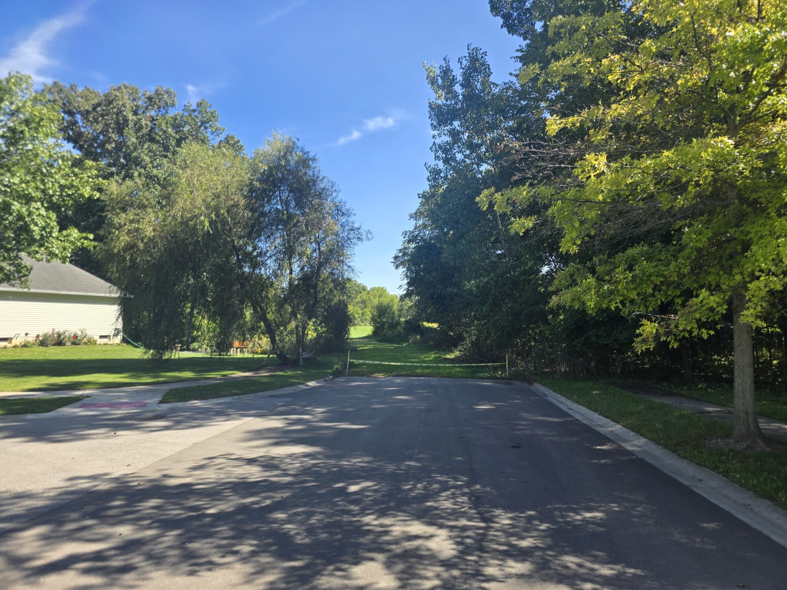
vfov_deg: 58.9
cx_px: 394
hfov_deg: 73.9
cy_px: 295
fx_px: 523
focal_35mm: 23
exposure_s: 1/321
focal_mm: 6.3
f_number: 1.7
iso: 12
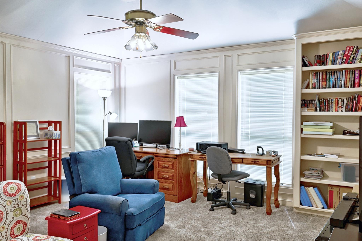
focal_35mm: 30
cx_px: 181
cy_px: 120
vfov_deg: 43.5
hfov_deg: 62.0
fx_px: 301
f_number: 8
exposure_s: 1/8
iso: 400
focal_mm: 30
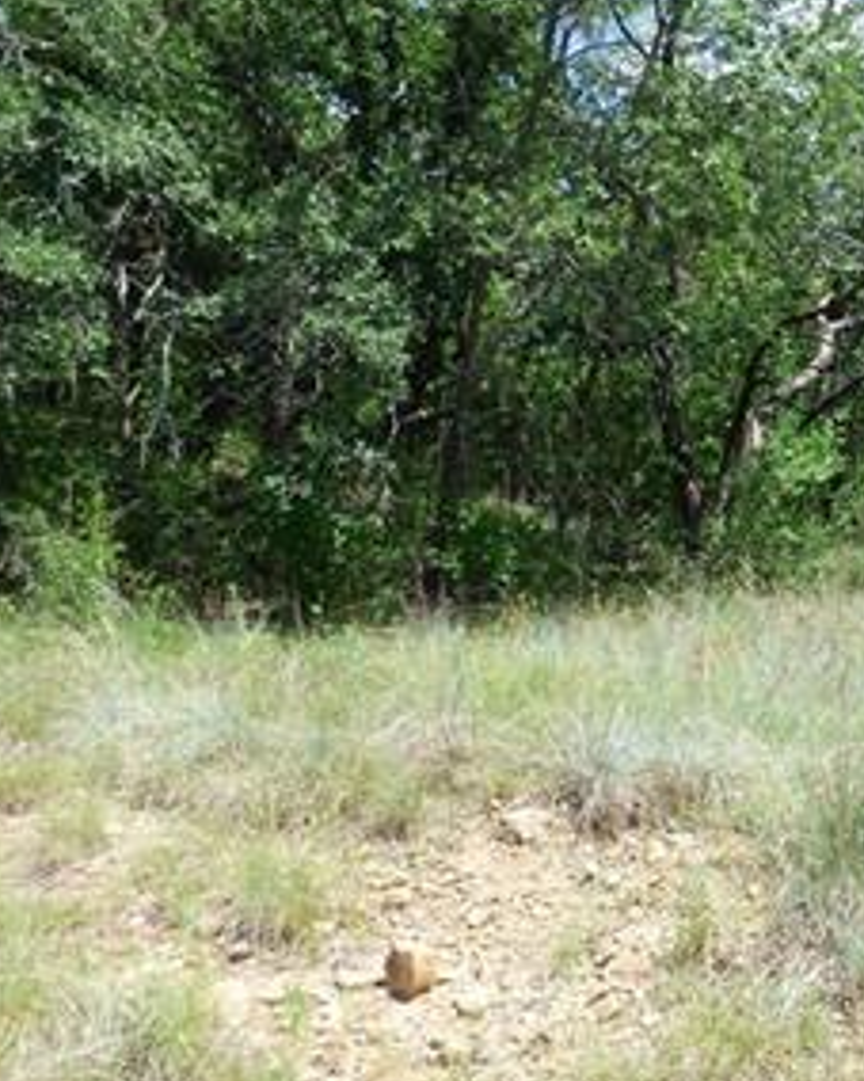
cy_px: 560
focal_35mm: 44
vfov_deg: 42.0
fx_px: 1407
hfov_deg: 31.0
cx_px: 913
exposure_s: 1/800
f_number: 2.8
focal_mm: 3.58
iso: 100
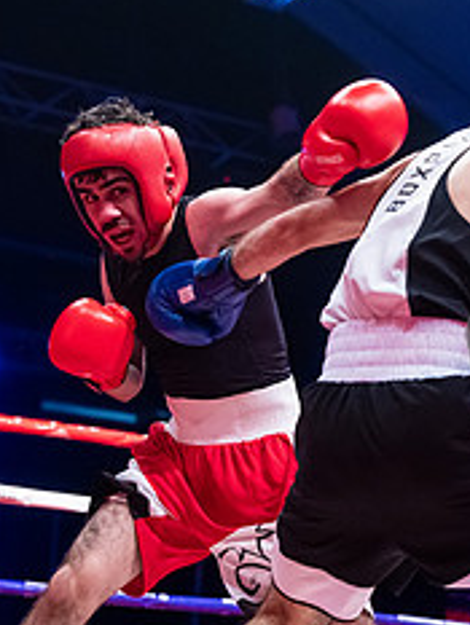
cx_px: 473
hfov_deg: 14.8
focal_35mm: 98
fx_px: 1773
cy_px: 353
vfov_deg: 20.0
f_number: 2.5
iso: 4000
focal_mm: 41
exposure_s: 1/1000
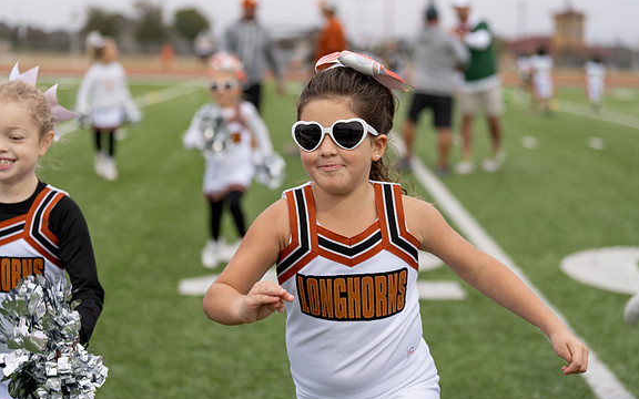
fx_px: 1341
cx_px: 321
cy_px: 191
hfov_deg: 26.8
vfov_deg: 16.9
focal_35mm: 77
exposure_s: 1/1000
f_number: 2.8
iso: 500
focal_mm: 70
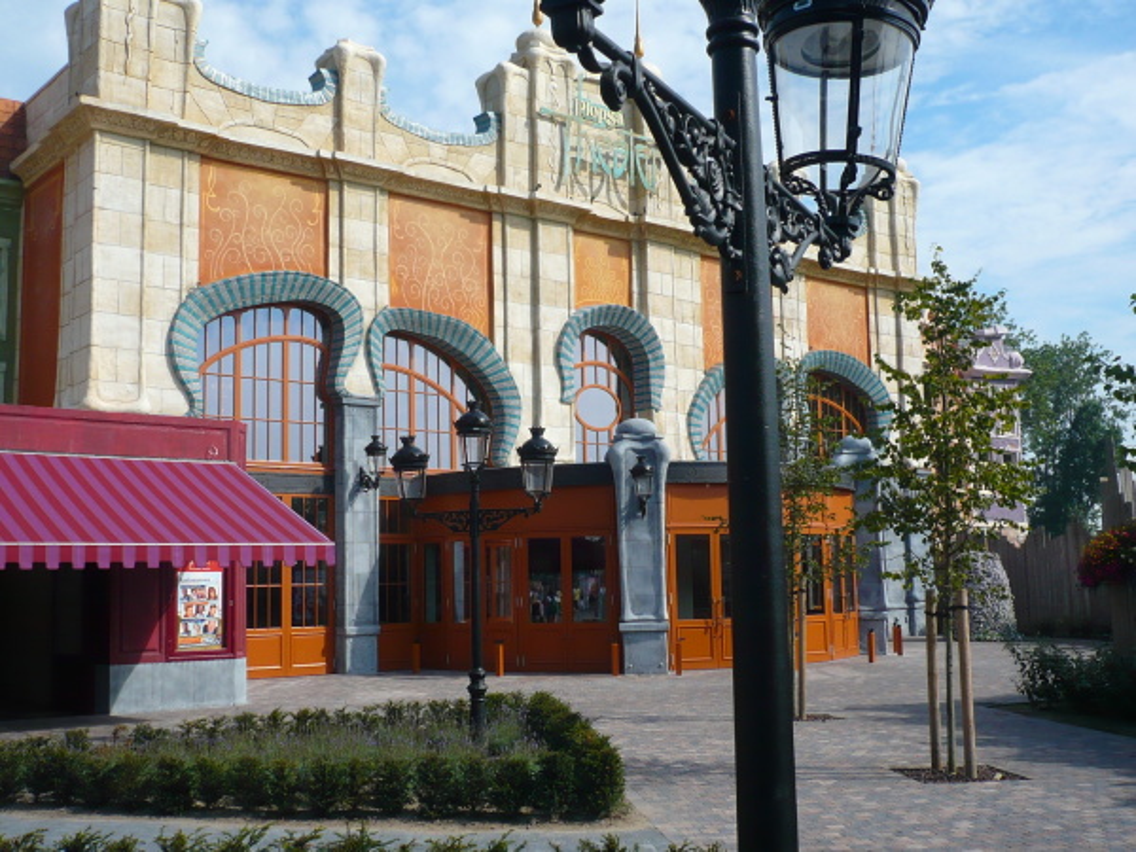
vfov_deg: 36.0
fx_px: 1313
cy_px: 426
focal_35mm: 40
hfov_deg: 46.8
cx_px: 568
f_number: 8
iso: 100
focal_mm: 5.8
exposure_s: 1/250
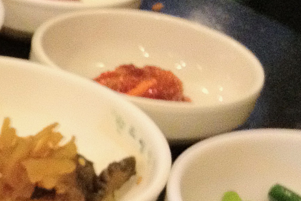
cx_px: -248
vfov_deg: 9.8
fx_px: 1129
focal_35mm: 135
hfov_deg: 13.5
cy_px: 322
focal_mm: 4.28
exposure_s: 1/20
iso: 400
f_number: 2.4
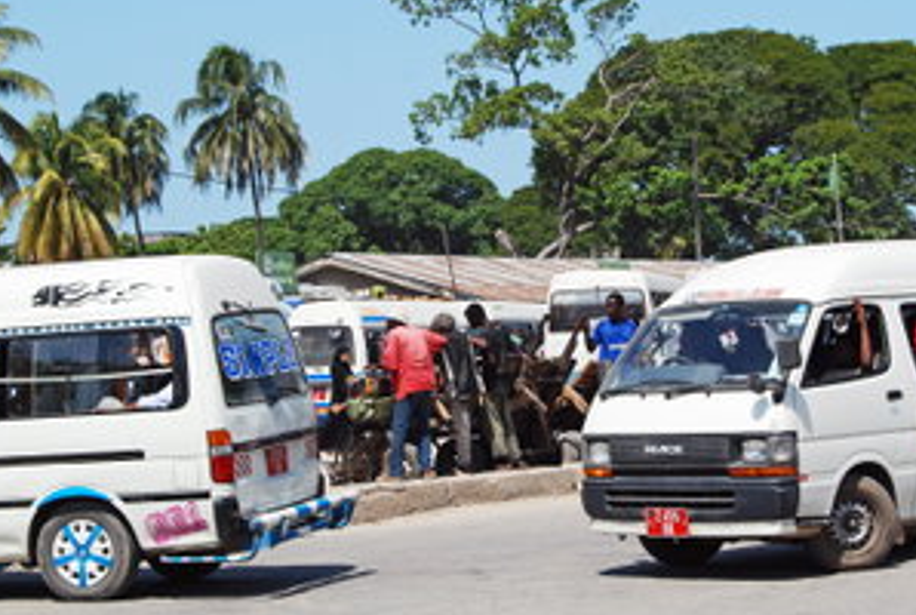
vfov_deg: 15.1
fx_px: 2312
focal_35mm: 91
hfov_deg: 22.4
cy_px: 298
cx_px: 526
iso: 250
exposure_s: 1/500
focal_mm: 45
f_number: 10
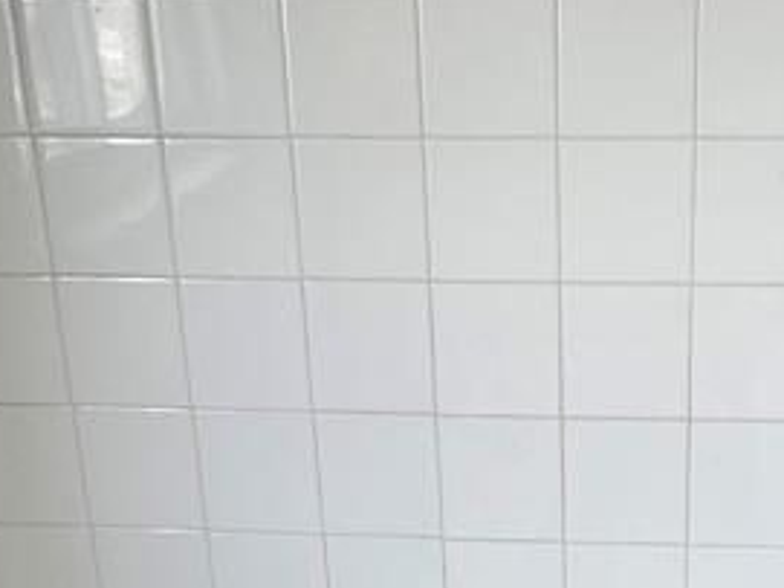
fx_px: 1970
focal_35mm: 87
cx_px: 512
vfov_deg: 15.3
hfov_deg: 22.4
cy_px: 959
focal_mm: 5.4
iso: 200
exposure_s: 1/120
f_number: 1.8
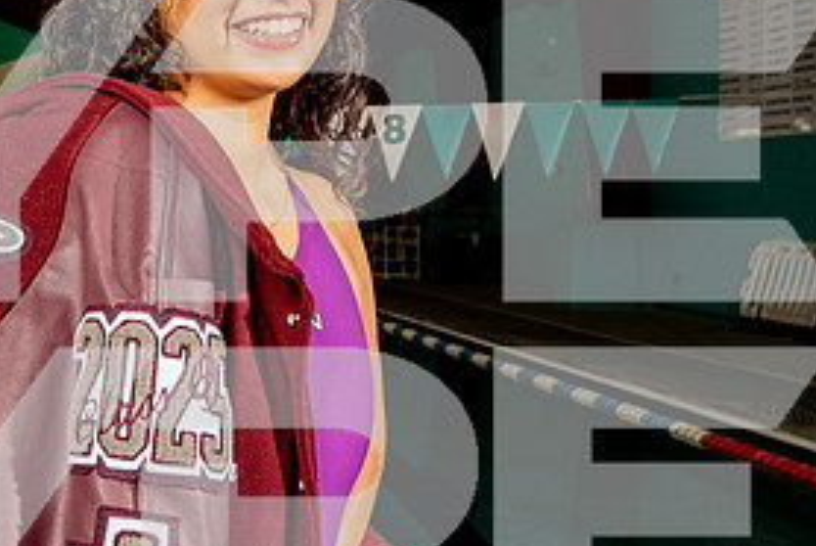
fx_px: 1135
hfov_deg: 37.2
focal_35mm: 50
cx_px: 94
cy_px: 148
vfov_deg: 26.8
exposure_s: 1/125
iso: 400
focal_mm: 24
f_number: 7.1
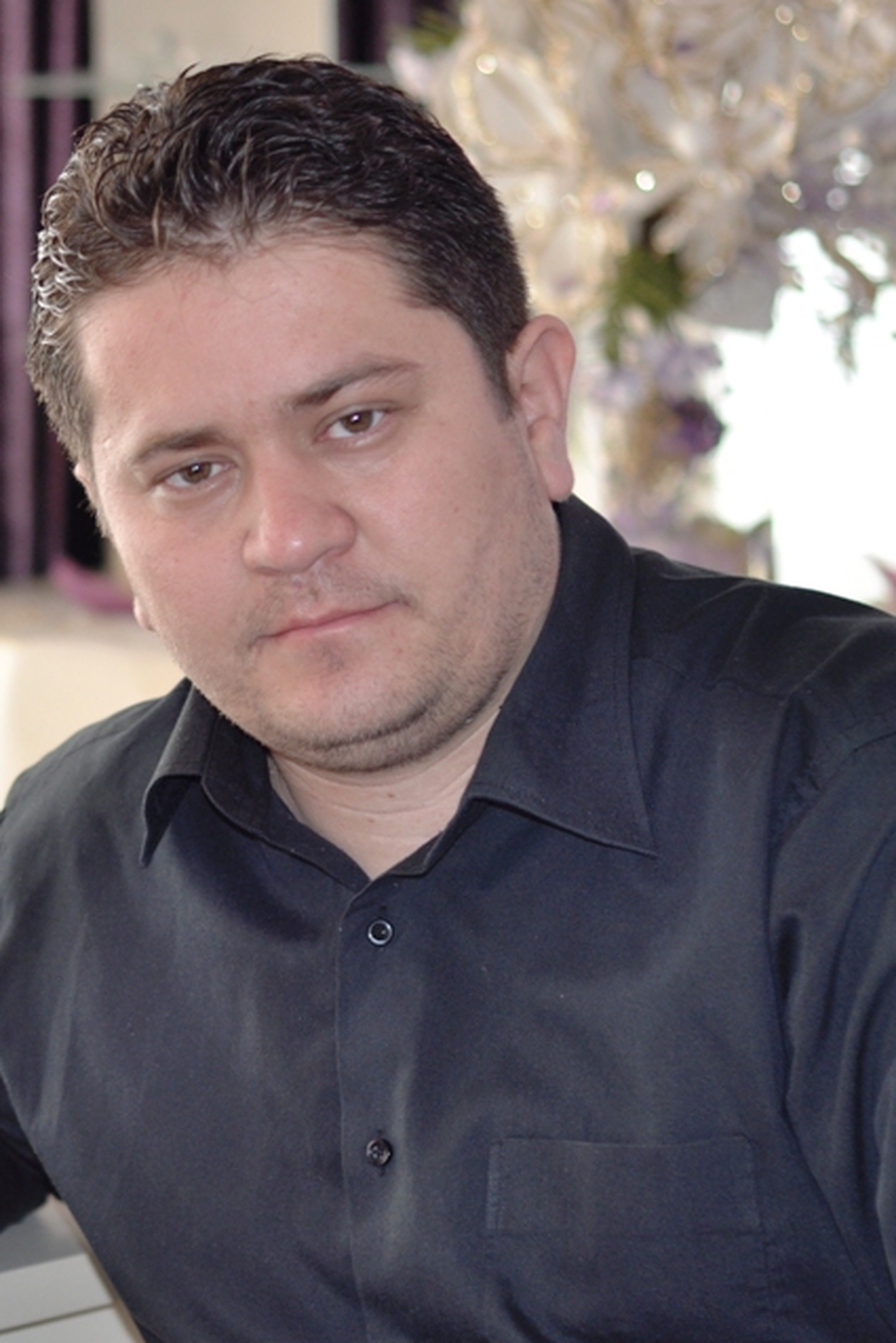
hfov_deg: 10.8
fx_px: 4701
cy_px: 660
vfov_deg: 16.3
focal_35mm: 126
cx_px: -23
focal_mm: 50
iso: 250
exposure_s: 1/80
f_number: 3.2
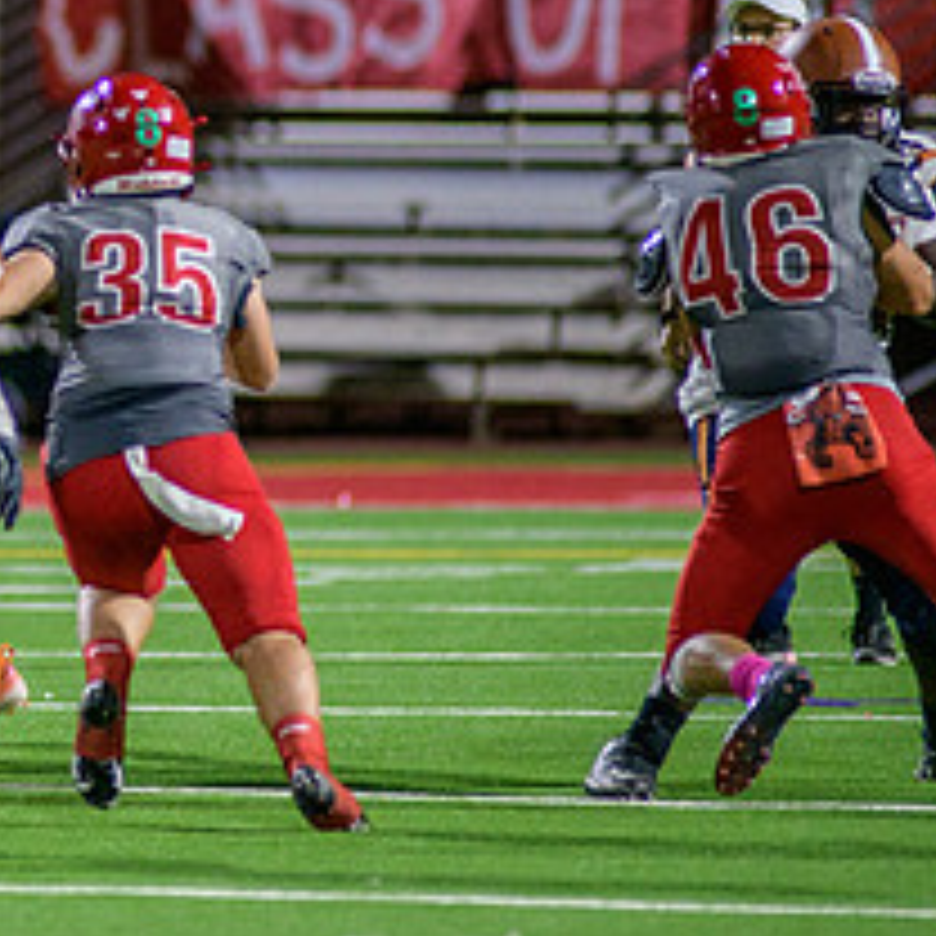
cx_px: -284
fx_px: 21751
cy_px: 142
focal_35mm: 711
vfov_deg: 2.5
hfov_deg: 2.5
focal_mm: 300
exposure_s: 1/800
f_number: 2.8
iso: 2500
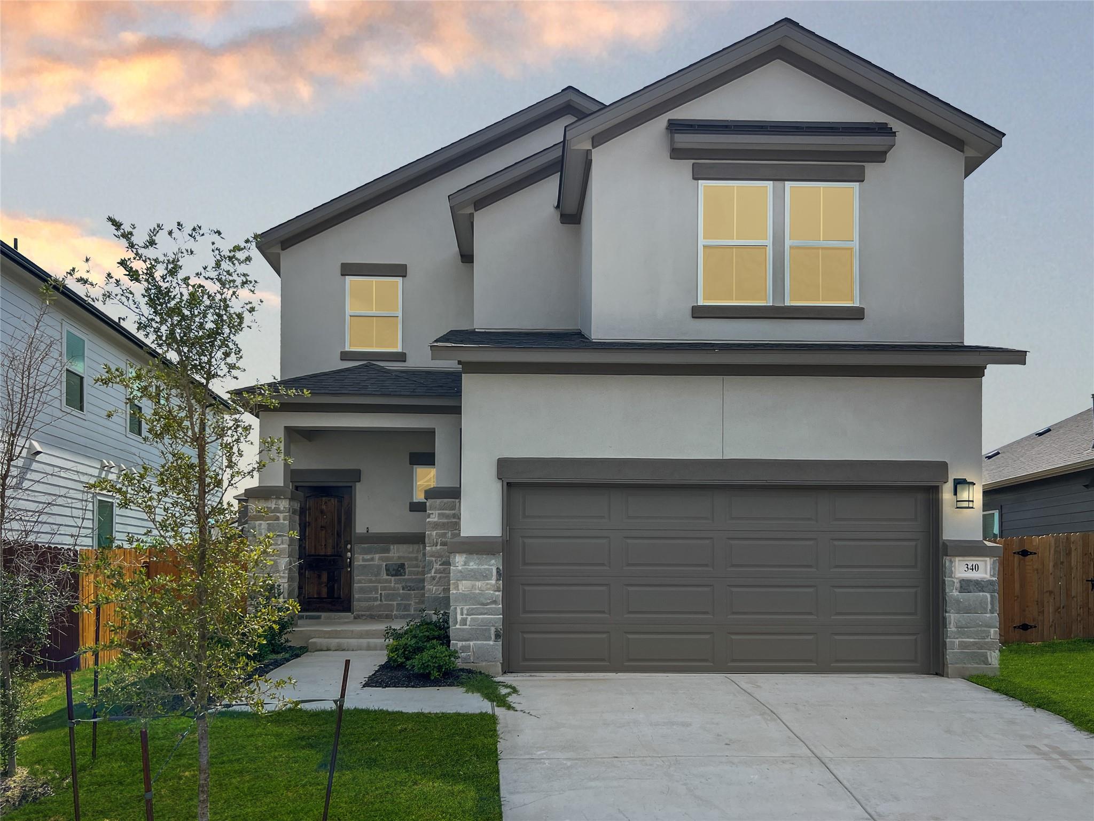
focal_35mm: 26
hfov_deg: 67.3
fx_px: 822
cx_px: 547
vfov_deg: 53.1
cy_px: 410
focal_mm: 5.7
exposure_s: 1/6000
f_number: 1.5
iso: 50
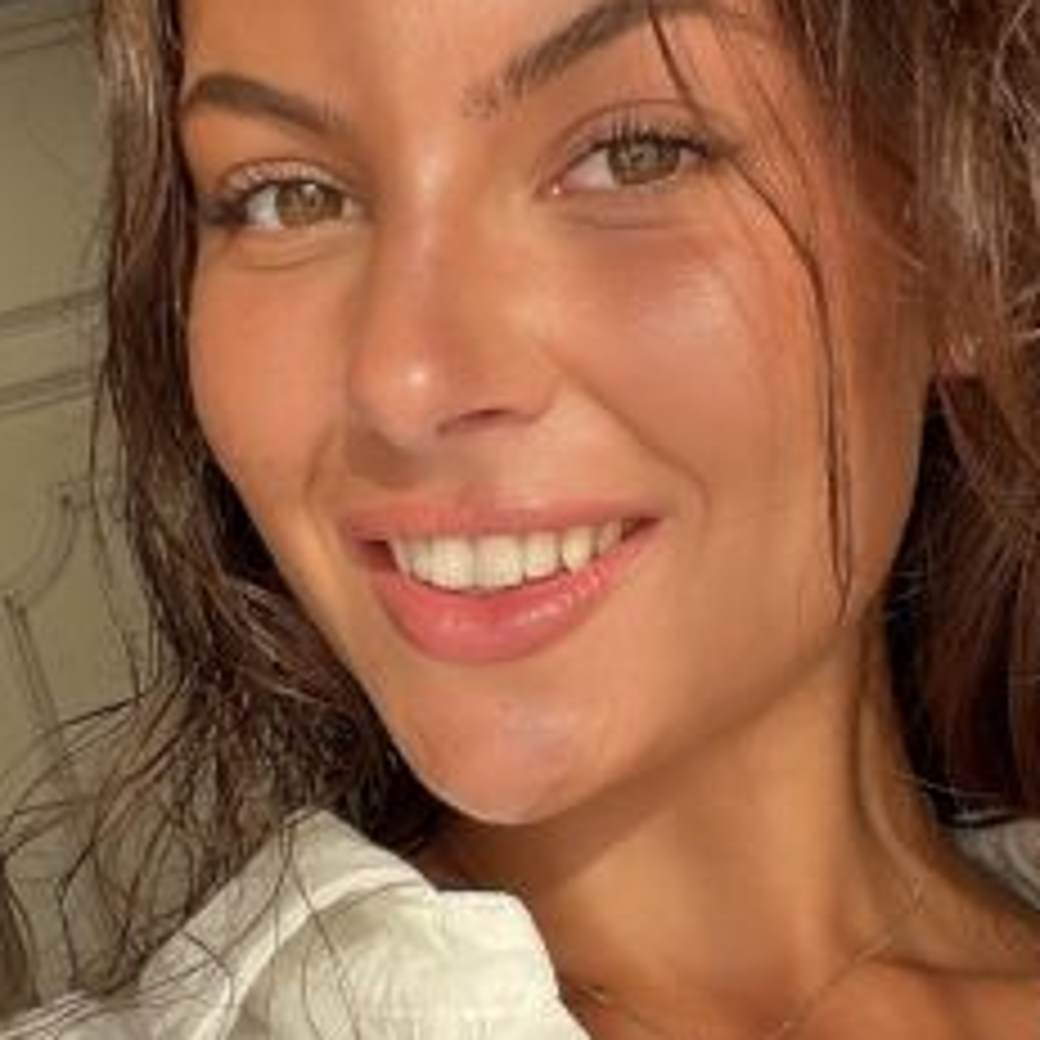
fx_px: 2345
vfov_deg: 24.8
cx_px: 428
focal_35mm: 69
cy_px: 752
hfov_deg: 25.0
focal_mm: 2.71
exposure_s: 1/121
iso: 32
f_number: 2.2
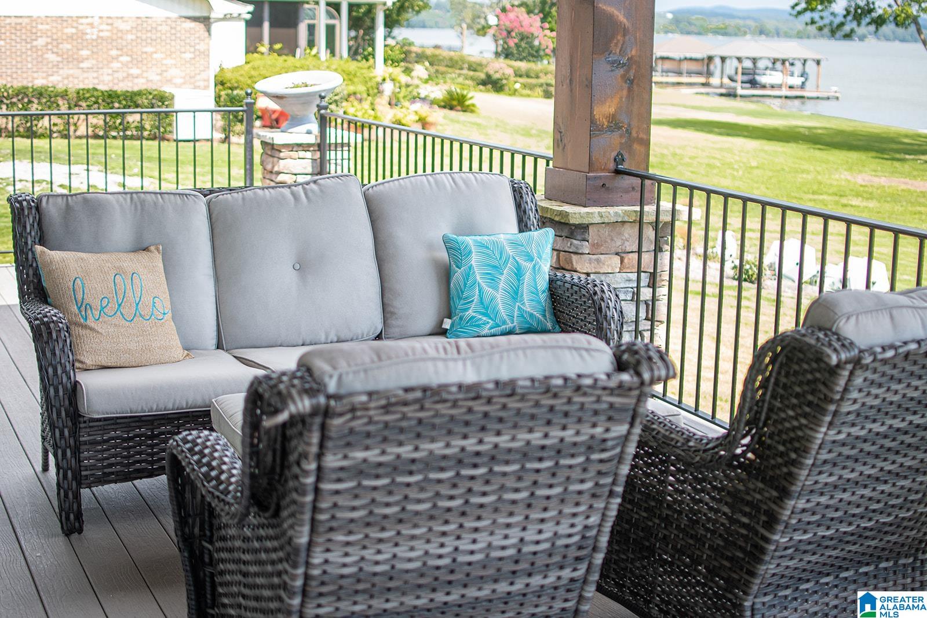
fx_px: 1339
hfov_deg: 38.2
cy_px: 309
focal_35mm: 52
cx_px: 464
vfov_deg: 26.0
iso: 160
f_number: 1.8
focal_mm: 35
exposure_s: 1/800
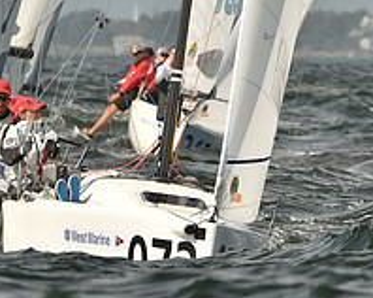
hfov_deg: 2.0
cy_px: 59
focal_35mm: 963
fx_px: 10620
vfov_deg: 1.6
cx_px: 232
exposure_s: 1/1600
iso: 320
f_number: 8
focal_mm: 350
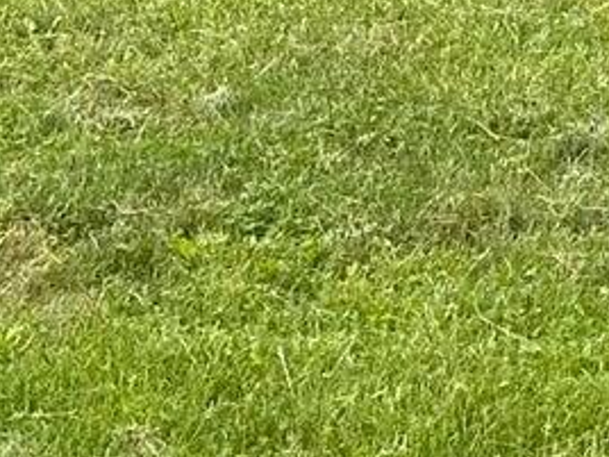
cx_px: 1185
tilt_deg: -1.2
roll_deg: -0.5
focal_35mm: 191
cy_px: -393
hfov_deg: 9.7
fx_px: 3360
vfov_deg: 7.5
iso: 80
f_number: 1.78
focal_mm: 6.86
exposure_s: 1/2469
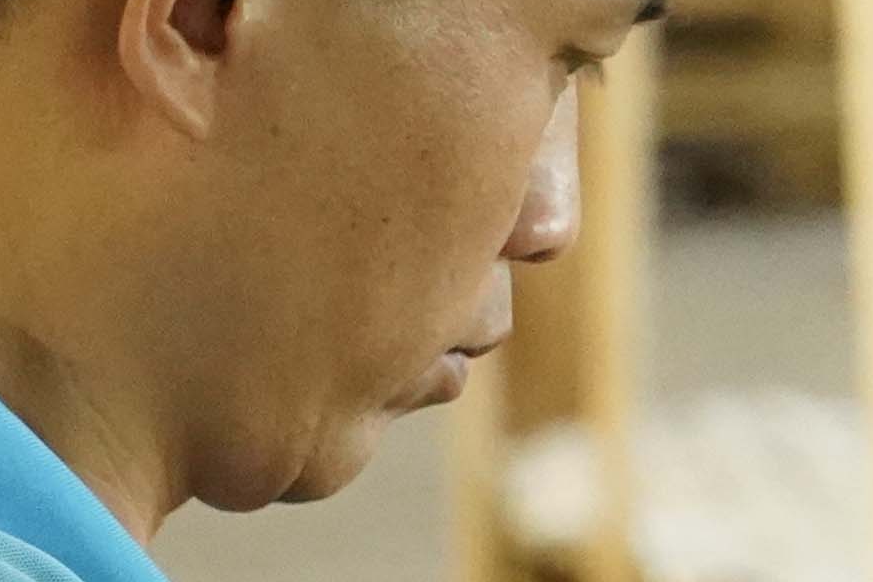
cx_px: 1444
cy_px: 743
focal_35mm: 722
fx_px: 17507
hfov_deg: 2.8
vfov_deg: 1.9
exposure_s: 1/100
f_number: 5.6
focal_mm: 105
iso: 12800
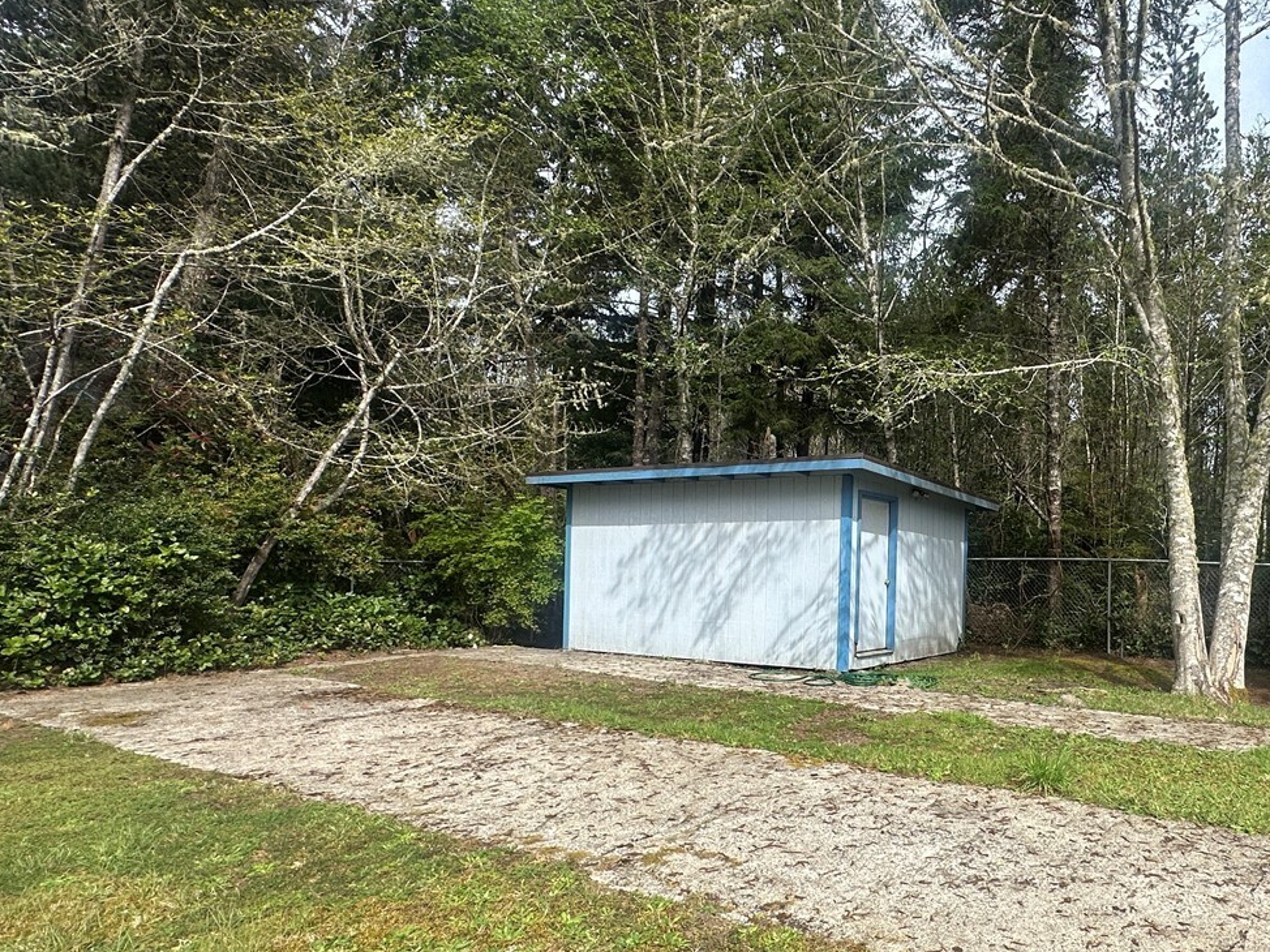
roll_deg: -1.7
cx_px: 914
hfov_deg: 70.2
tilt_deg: +0.3
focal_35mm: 23
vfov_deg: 58.7
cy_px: 536
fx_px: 844
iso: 40
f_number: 2.2
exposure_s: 1/716
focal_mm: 2.22
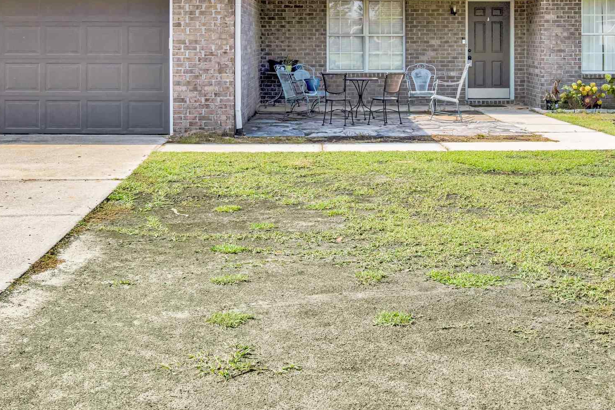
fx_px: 888
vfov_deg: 25.2
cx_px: 329
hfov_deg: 38.2
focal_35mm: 52
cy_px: 36
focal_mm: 25
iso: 200
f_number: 11
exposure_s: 1/500
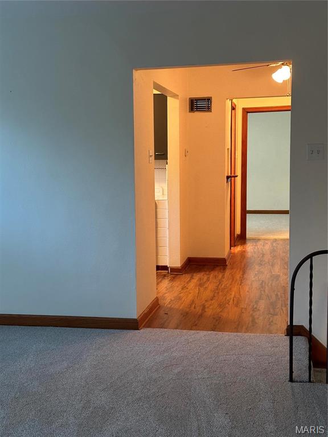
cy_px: 218
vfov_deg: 39.7
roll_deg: +0.2
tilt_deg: -6.2
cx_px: 164
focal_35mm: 48
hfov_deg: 30.3
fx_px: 606
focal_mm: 6.86
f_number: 1.78
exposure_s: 1/40
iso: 320
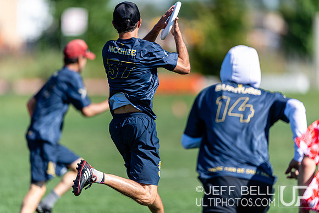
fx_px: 3545
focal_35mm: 400
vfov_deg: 3.4
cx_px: 160
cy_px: 106
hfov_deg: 5.2
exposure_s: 1/2000
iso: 110
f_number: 2.8
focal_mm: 400
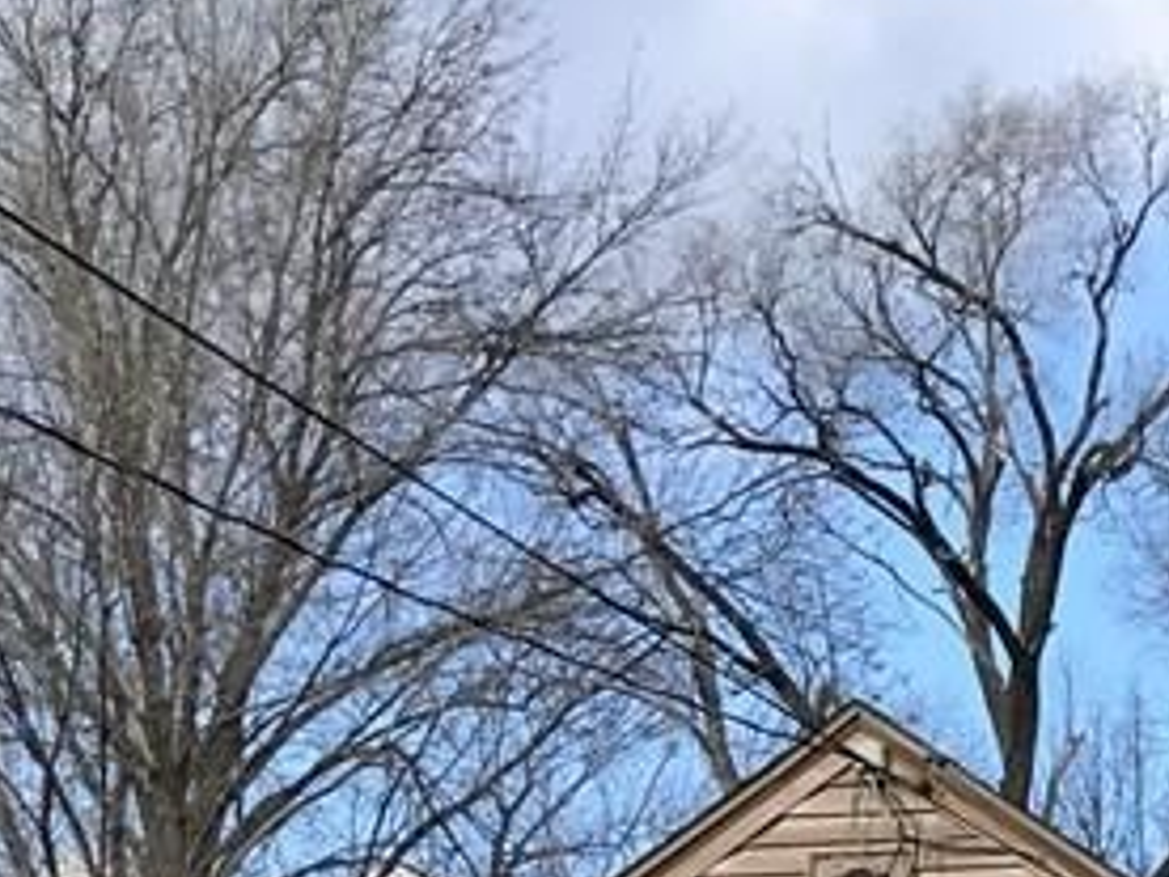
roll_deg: -0.1
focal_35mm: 104
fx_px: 3512
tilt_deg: +4.2
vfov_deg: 12.9
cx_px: 1474
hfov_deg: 17.8
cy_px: 1576
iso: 20
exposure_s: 1/967
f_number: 1.8
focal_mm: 3.99
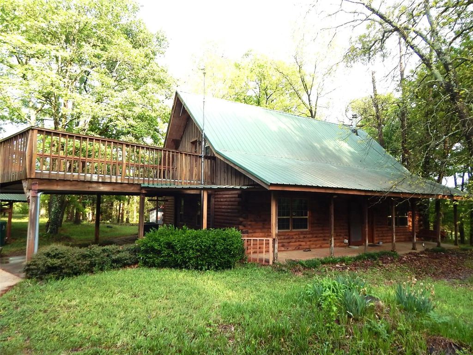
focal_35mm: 22
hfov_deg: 76.4
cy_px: 178
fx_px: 301
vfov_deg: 61.1
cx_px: 236
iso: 125
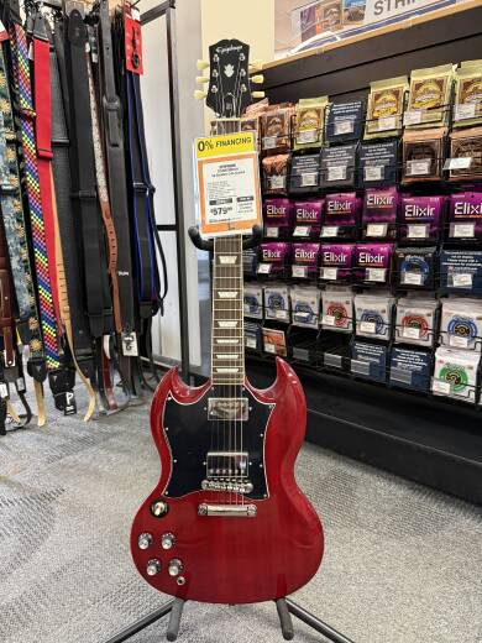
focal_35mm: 24
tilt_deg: -12.8
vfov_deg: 71.6
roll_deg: -0.4
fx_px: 446
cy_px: 322
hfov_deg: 56.8
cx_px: 241
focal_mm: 6.76
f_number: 1.78
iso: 640
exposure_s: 1/60
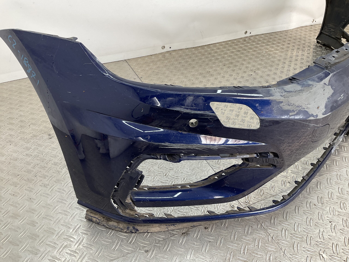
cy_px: 131
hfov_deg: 61.7
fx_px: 292
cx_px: 174
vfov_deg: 48.2
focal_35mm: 29
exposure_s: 1/120
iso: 25
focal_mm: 3
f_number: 1.8
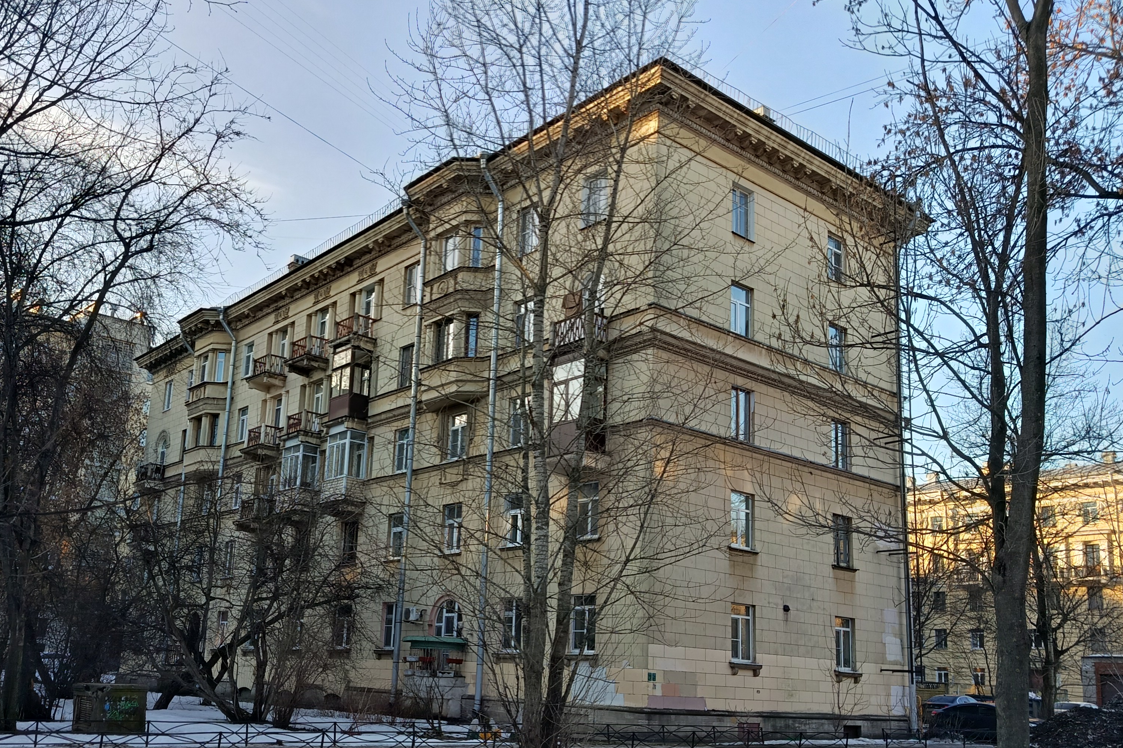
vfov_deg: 39.7
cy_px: 471
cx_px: 489
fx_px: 1029
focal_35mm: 33
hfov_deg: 57.0
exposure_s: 1/108
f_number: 1.7
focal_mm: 5.24
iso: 50
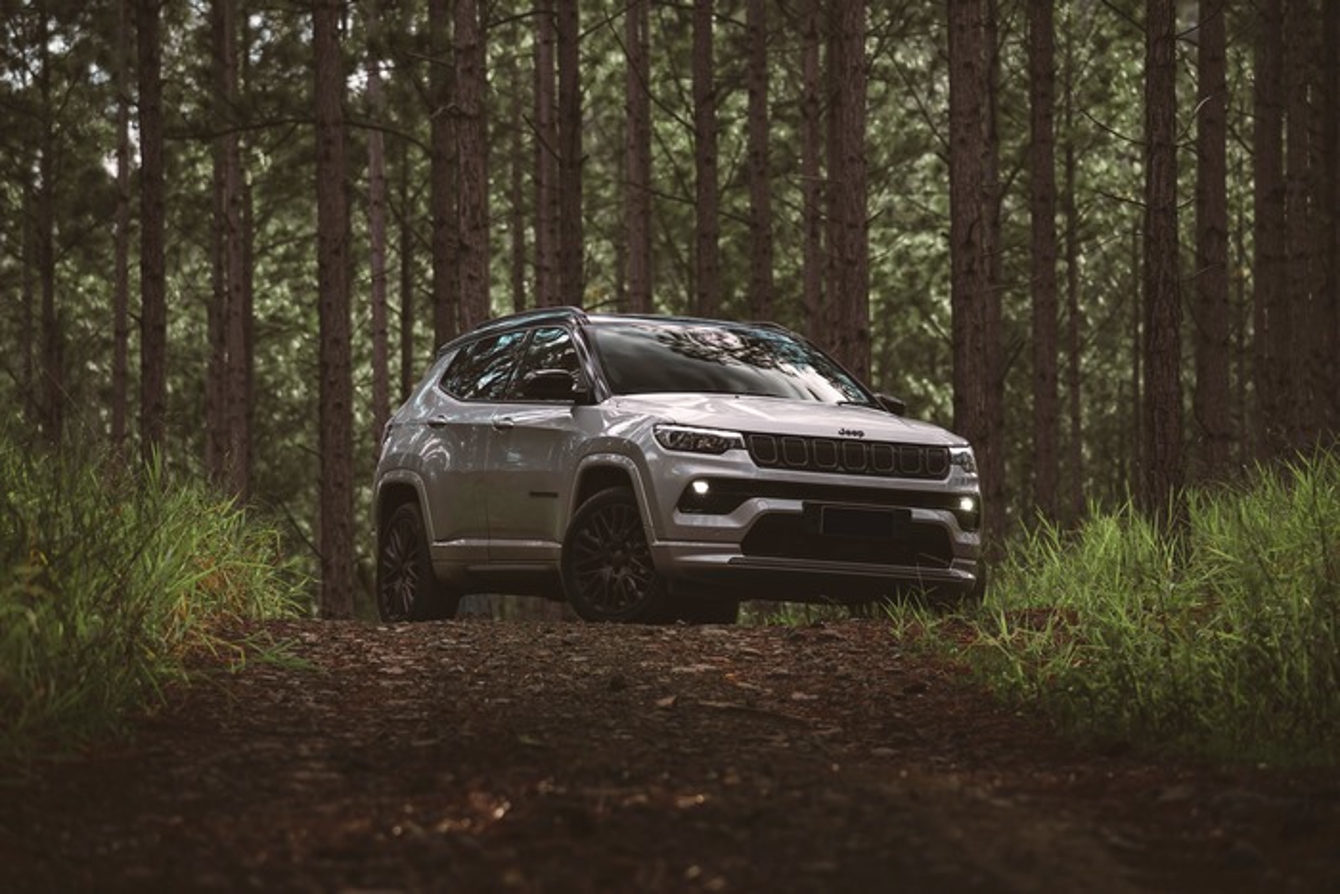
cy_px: 447
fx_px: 6567
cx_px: 670
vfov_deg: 7.8
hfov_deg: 11.7
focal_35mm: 176
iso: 800
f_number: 5.6
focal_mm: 176.4
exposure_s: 1/200
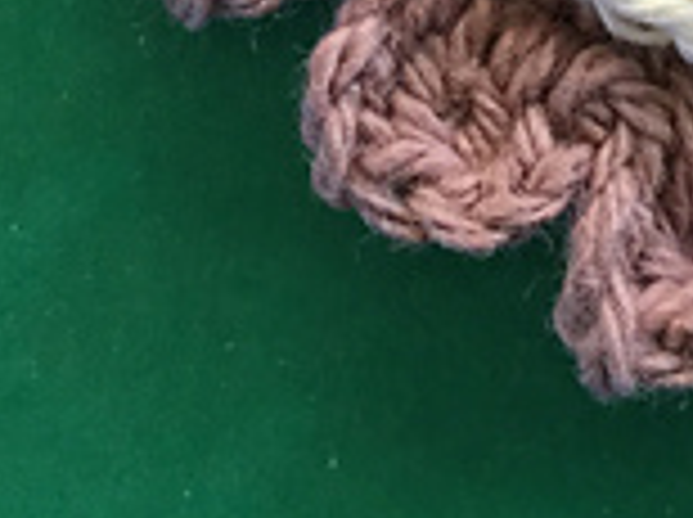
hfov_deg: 15.2
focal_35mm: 129
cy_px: -405
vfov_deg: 10.8
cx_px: 603
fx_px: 2579
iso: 80
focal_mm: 3.3
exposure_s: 1/33
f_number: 2.4
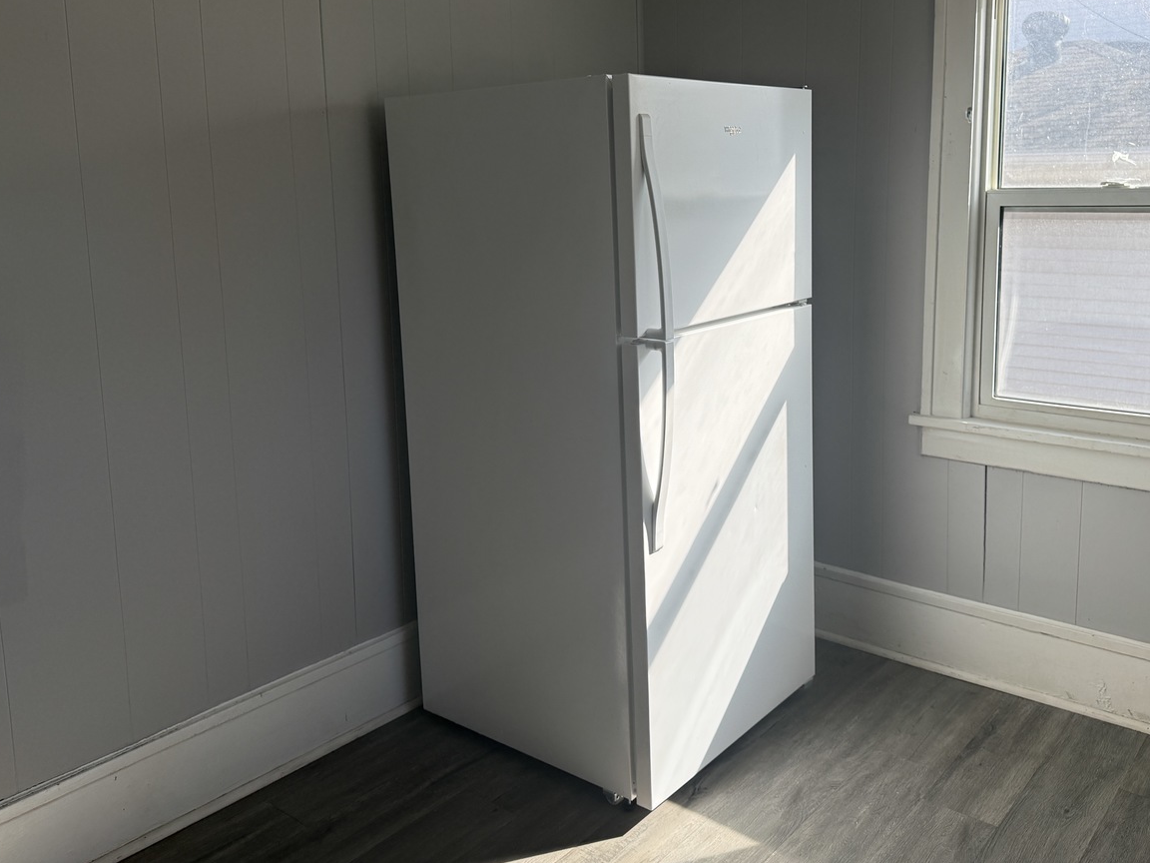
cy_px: 327
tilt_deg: -7.6
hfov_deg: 59.7
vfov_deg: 46.4
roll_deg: +0.6
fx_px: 997
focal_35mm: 30
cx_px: 656
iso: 100
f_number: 1.78
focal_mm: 6.76
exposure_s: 1/1106
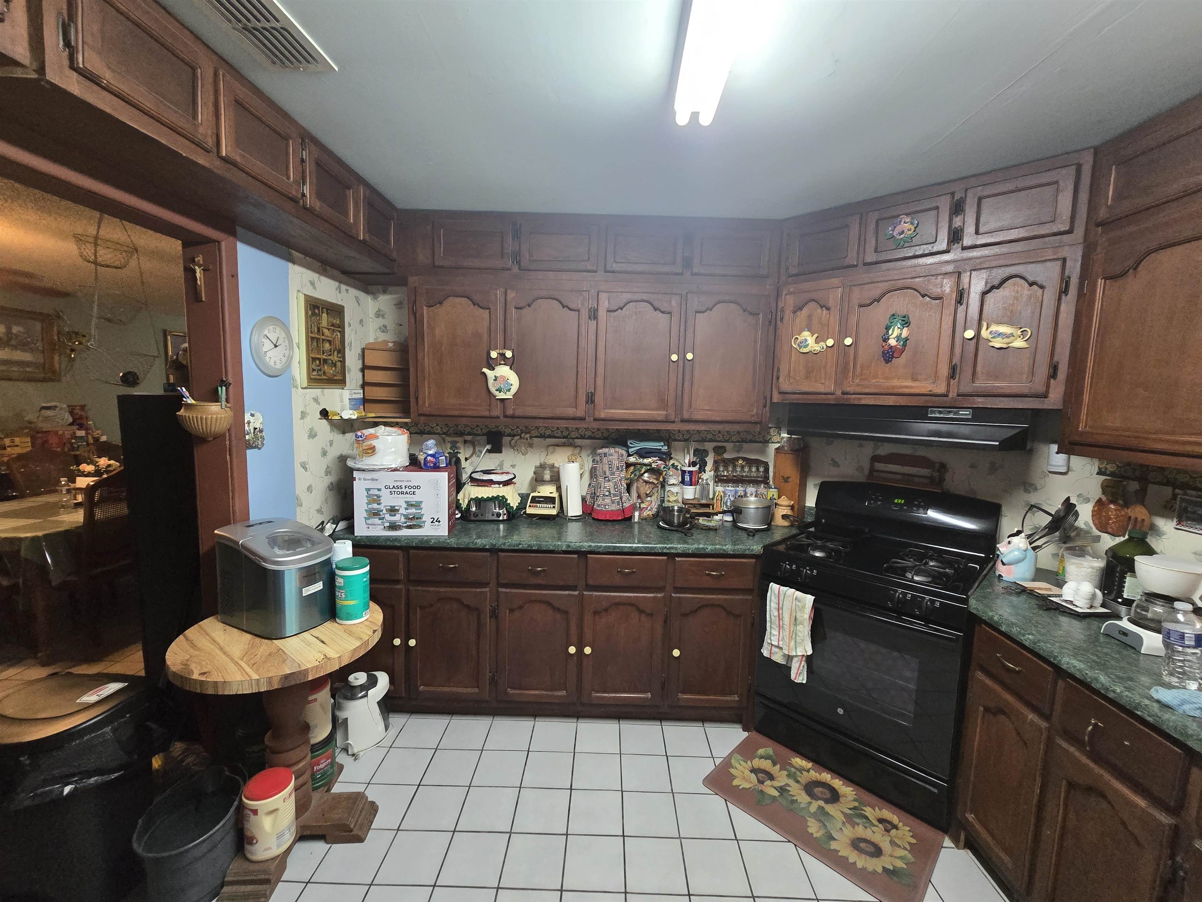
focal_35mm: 13
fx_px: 451
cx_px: 601
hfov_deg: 106.2
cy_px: 451
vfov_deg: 89.9
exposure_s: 1/60
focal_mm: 2.2
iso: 800
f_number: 2.2
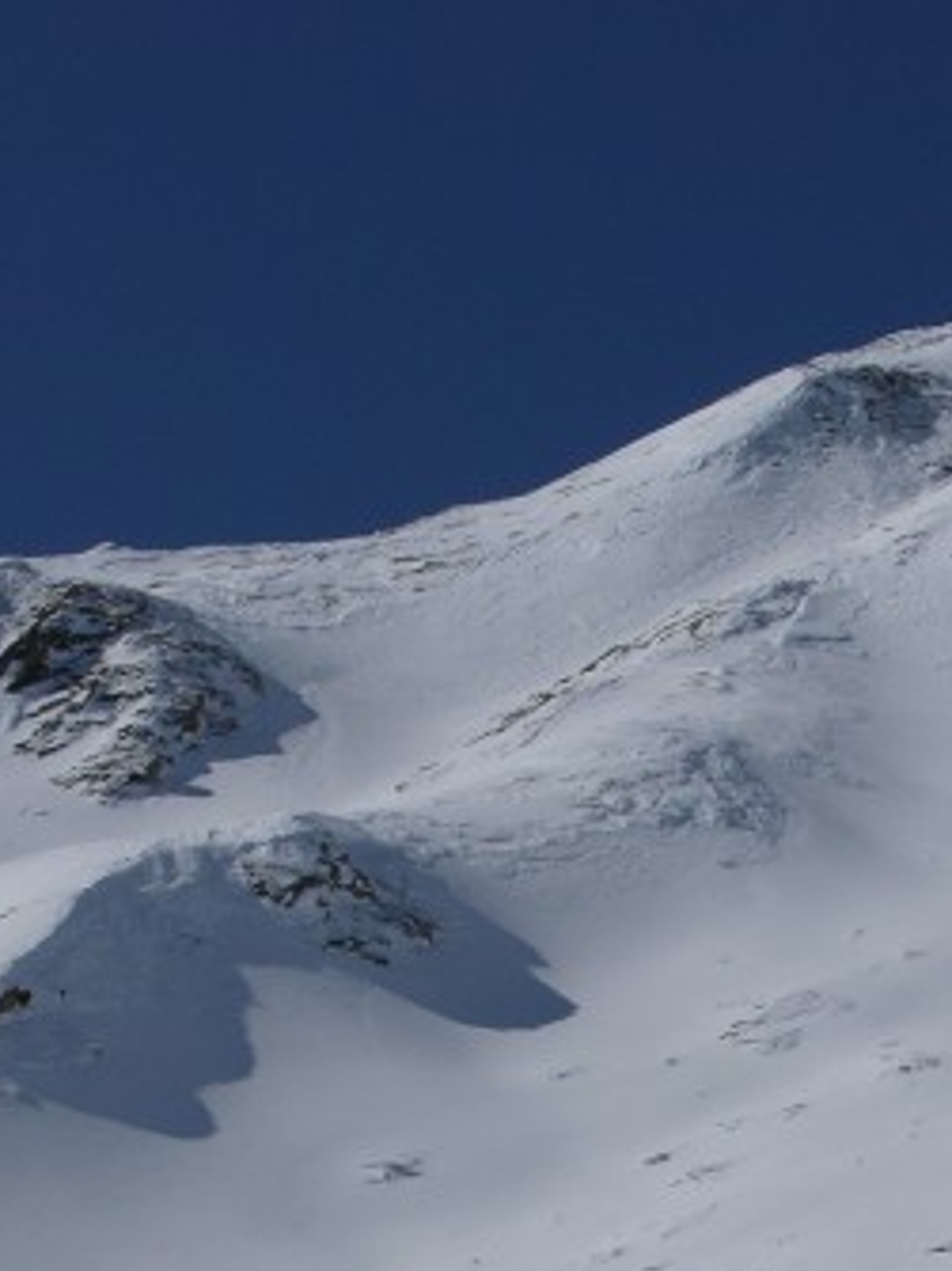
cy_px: 1324
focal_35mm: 179
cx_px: 717
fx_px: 6568
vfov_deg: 10.9
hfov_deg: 8.3
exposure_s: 1/604
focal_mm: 19.9
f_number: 7.6
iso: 50
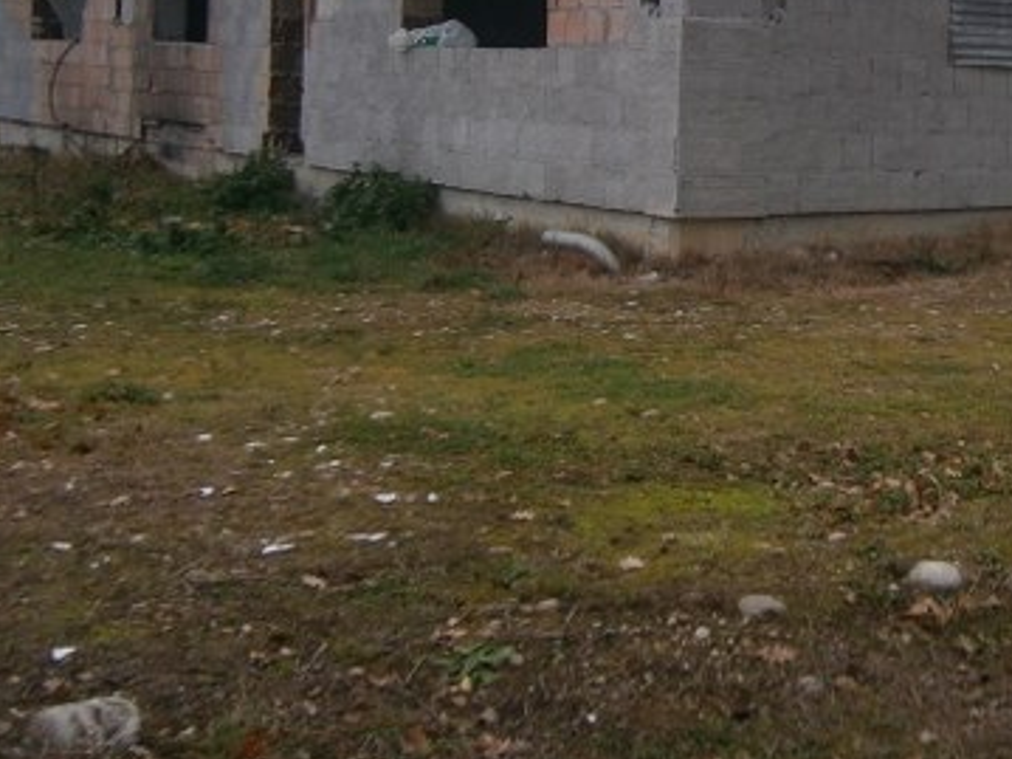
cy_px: 40
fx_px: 1695
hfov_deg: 32.2
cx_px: 832
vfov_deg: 24.3
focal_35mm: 58
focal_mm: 4.7
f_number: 2.8
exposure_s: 1/320
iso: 80
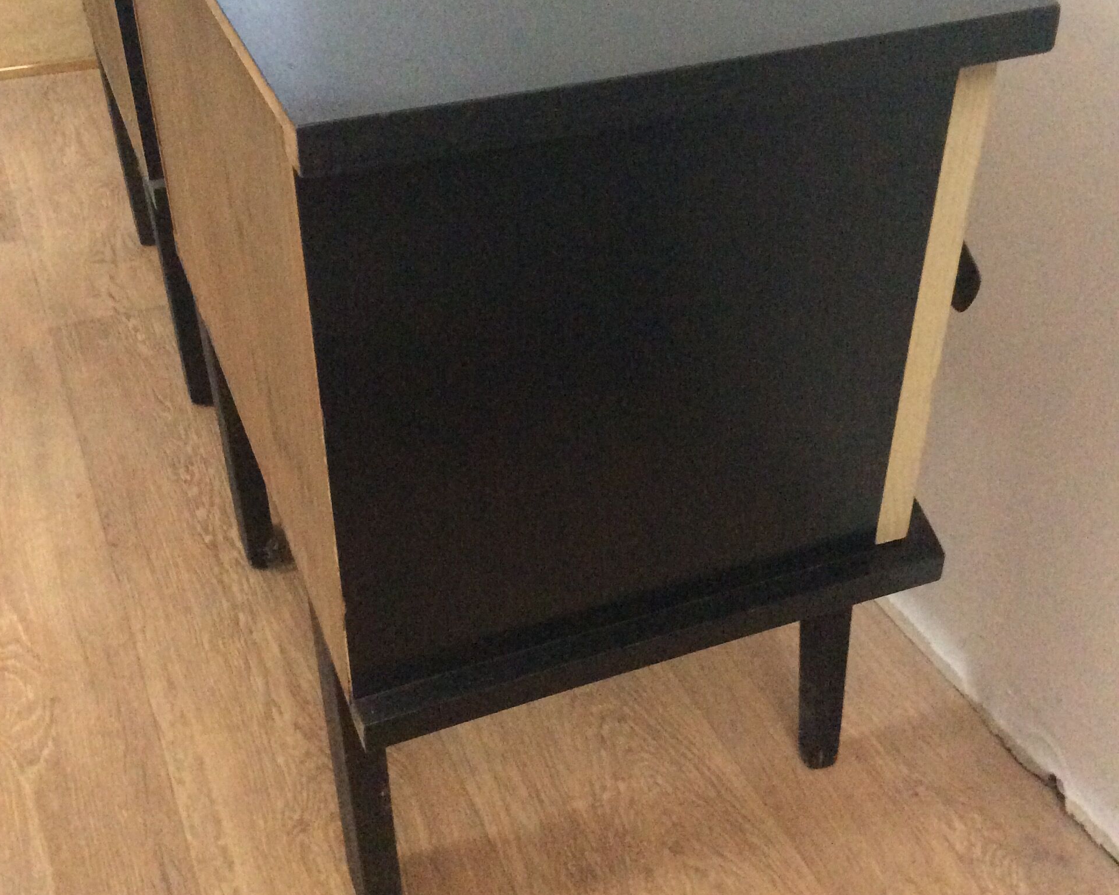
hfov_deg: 43.8
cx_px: 559
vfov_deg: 35.6
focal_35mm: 42
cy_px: 381
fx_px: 1391
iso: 500
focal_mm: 3.3
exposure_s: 1/17
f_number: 2.4
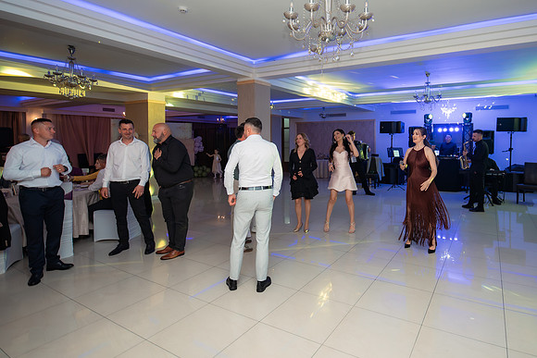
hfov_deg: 82.6
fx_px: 301
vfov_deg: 61.2
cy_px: 152
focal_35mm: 20
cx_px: 316
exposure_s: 1/200
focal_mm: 17
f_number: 2.8
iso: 1600
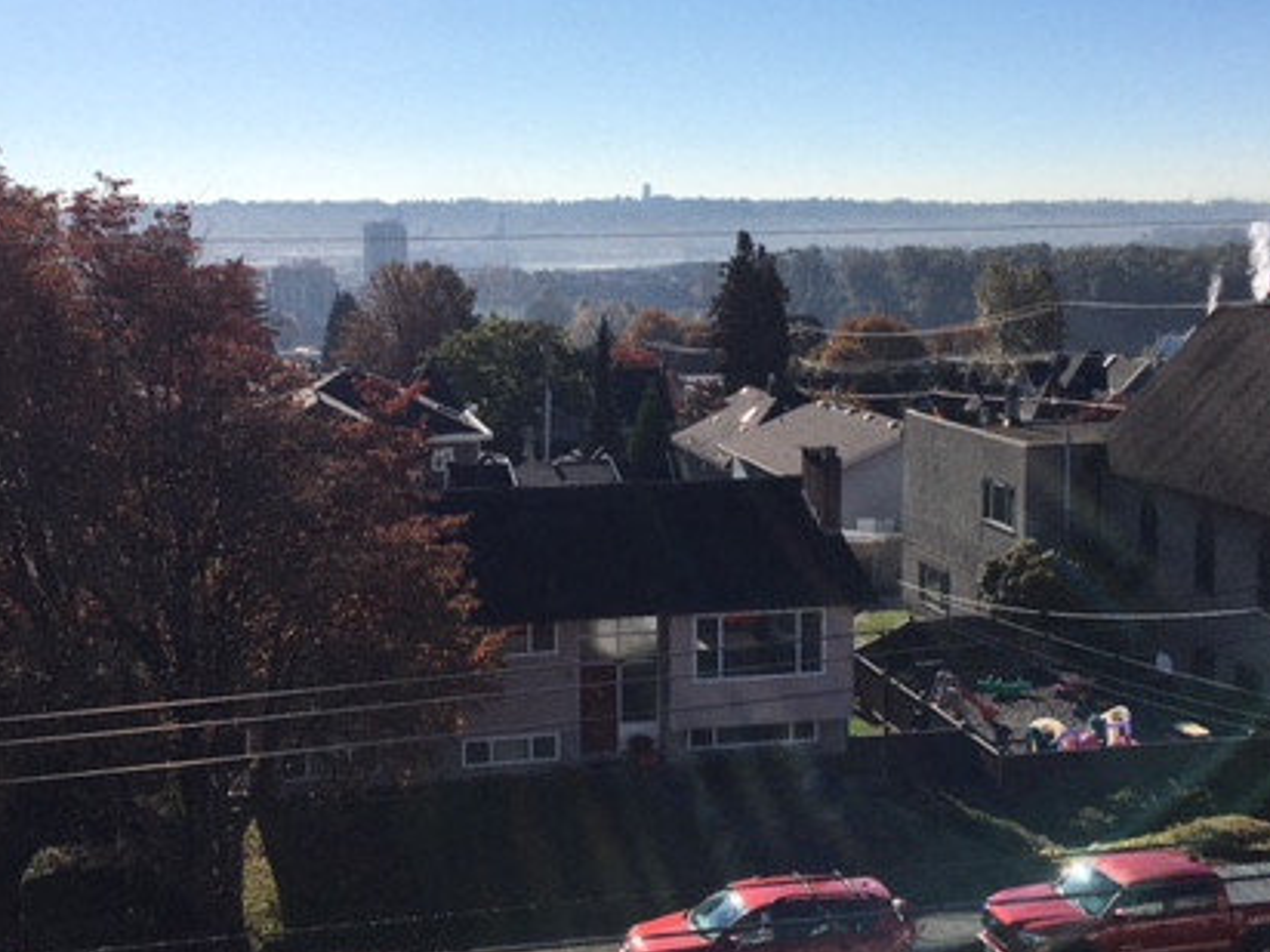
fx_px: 1651
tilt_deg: -3.6
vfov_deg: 32.1
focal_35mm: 45
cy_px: 391
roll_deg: +1.2
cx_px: 576
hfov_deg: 42.0
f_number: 2.2
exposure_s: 1/2653
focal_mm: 4.15
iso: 25
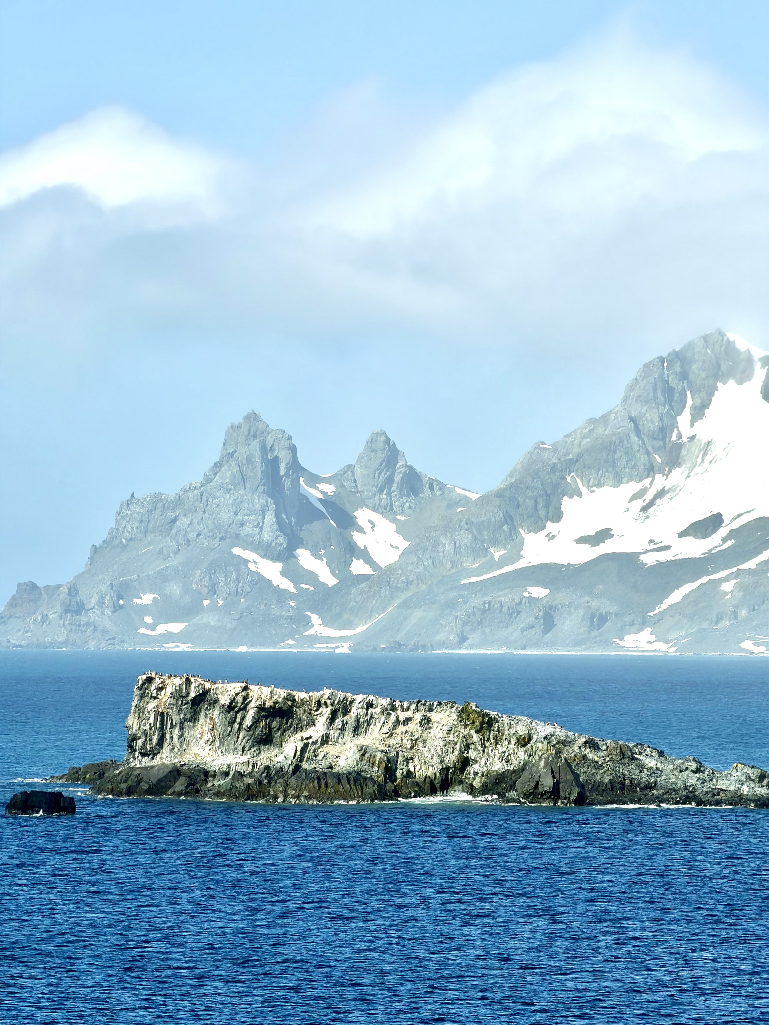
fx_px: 5924
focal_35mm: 200
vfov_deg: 9.9
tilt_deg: +1.6
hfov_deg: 7.4
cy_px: 512
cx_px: 384
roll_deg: -0.5
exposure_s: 1/865
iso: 16
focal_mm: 16.89
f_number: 2.8
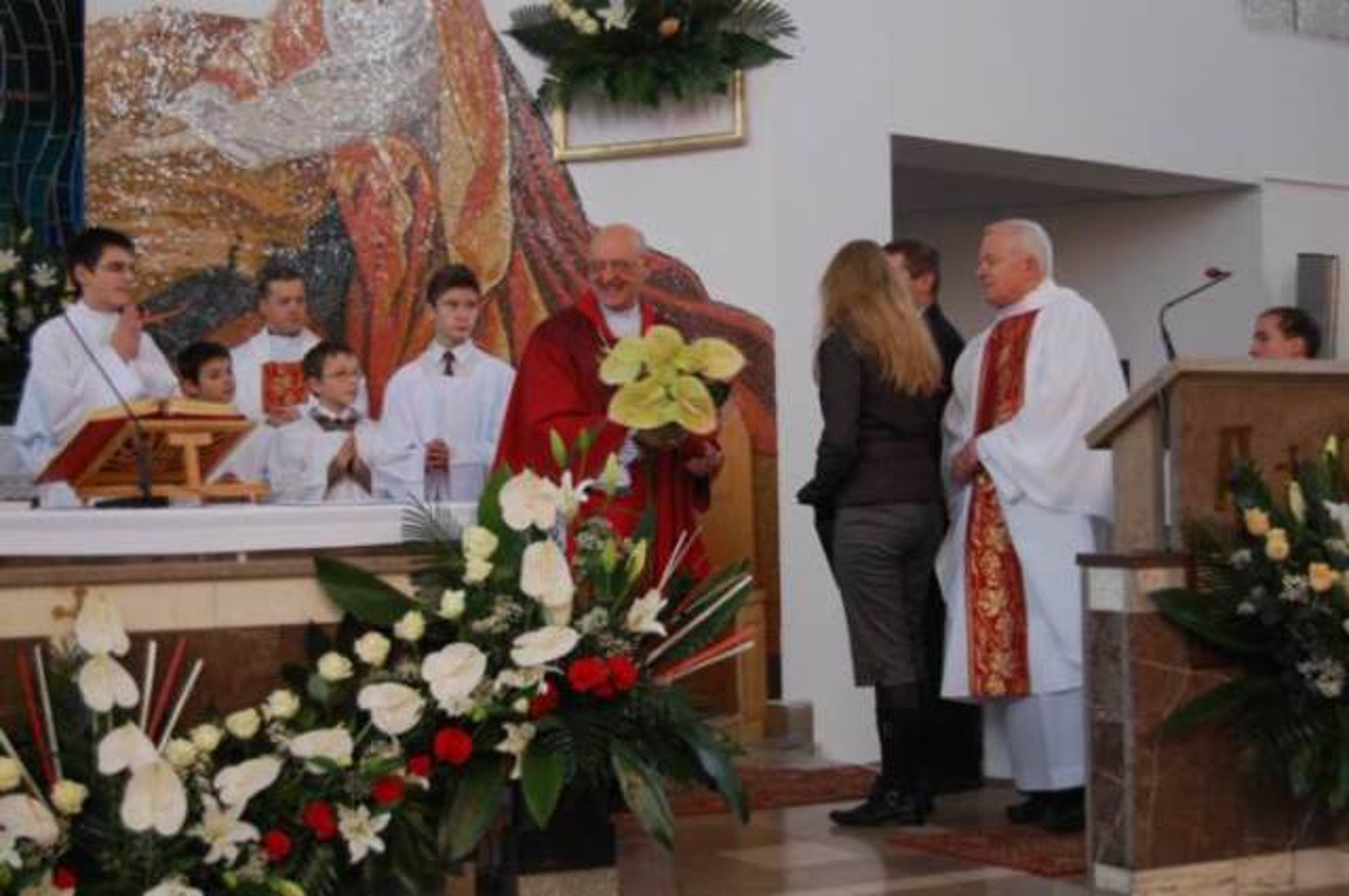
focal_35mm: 57
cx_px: 674
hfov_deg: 35.1
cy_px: 448
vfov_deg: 23.7
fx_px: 2133
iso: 800
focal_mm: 38
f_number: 4.8
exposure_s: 1/80
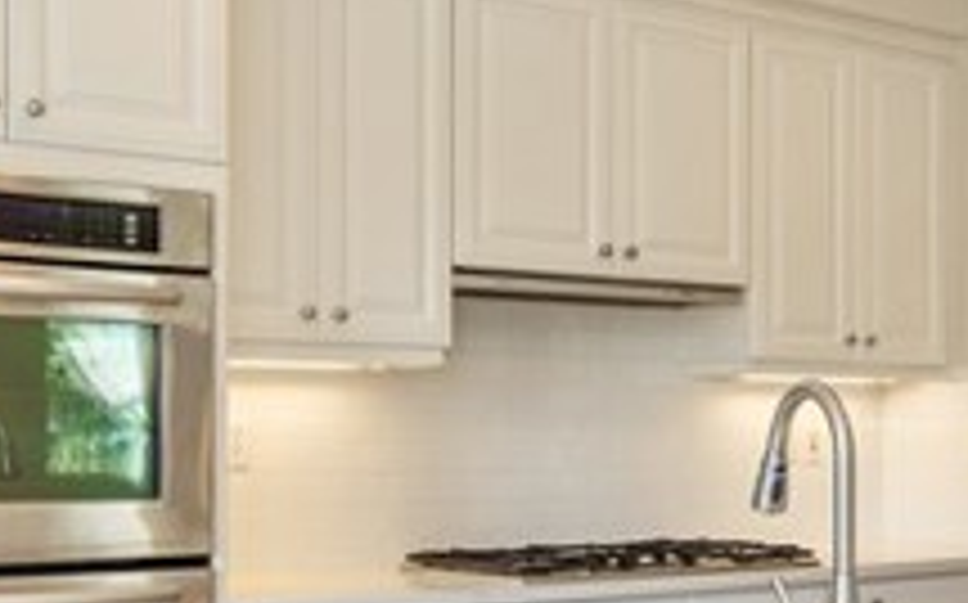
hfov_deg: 29.4
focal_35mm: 68
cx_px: 801
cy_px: 439
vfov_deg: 19.0
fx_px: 1793
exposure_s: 1/125
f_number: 5.6
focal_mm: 14
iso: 320
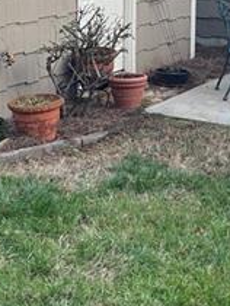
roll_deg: -0.9
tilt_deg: -8.0
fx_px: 840
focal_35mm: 95
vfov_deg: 20.2
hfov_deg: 15.4
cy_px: 29
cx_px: 211
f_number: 1.6
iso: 40
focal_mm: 4.2
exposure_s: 1/121
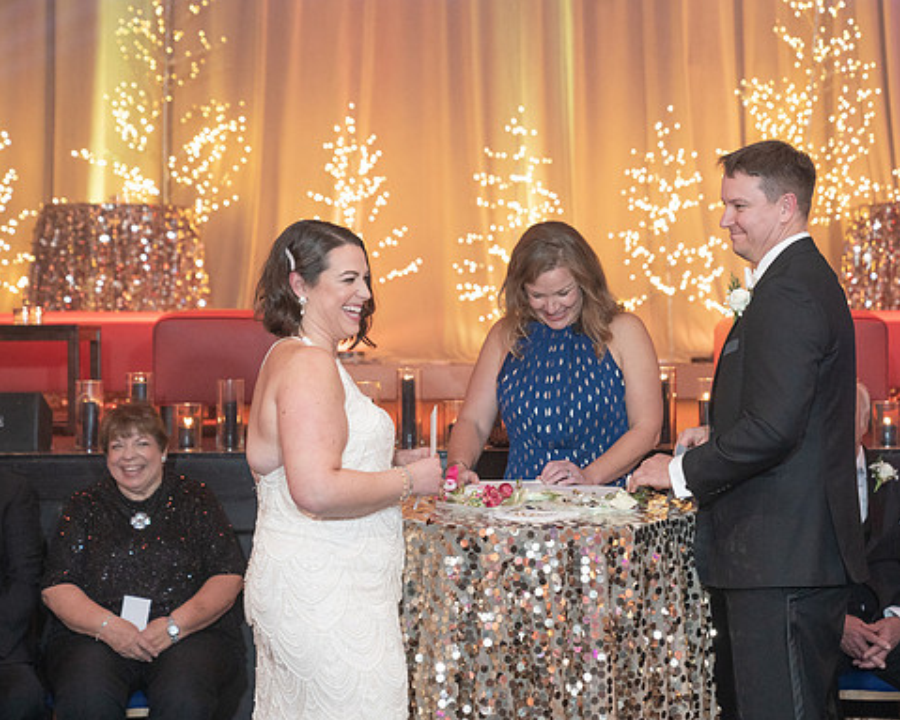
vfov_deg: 18.7
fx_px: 2184
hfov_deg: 23.3
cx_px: 527
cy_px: 369
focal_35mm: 82
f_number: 4
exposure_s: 1/125
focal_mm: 70
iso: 4000
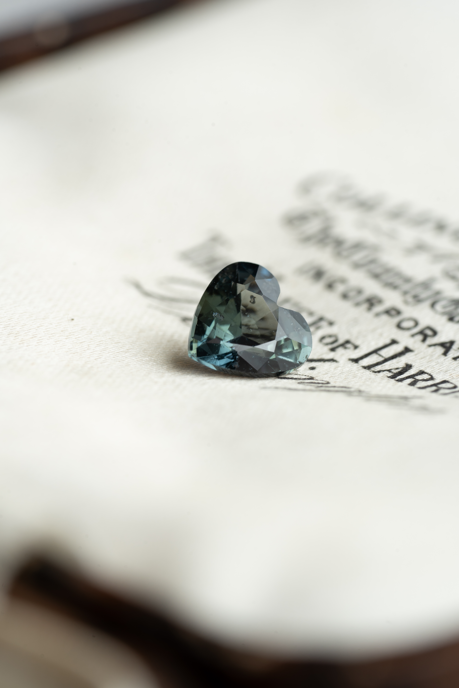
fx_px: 1721
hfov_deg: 15.2
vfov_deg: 22.6
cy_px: 344
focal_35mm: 90
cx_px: 230
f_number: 8
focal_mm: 90
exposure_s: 1/6
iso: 100
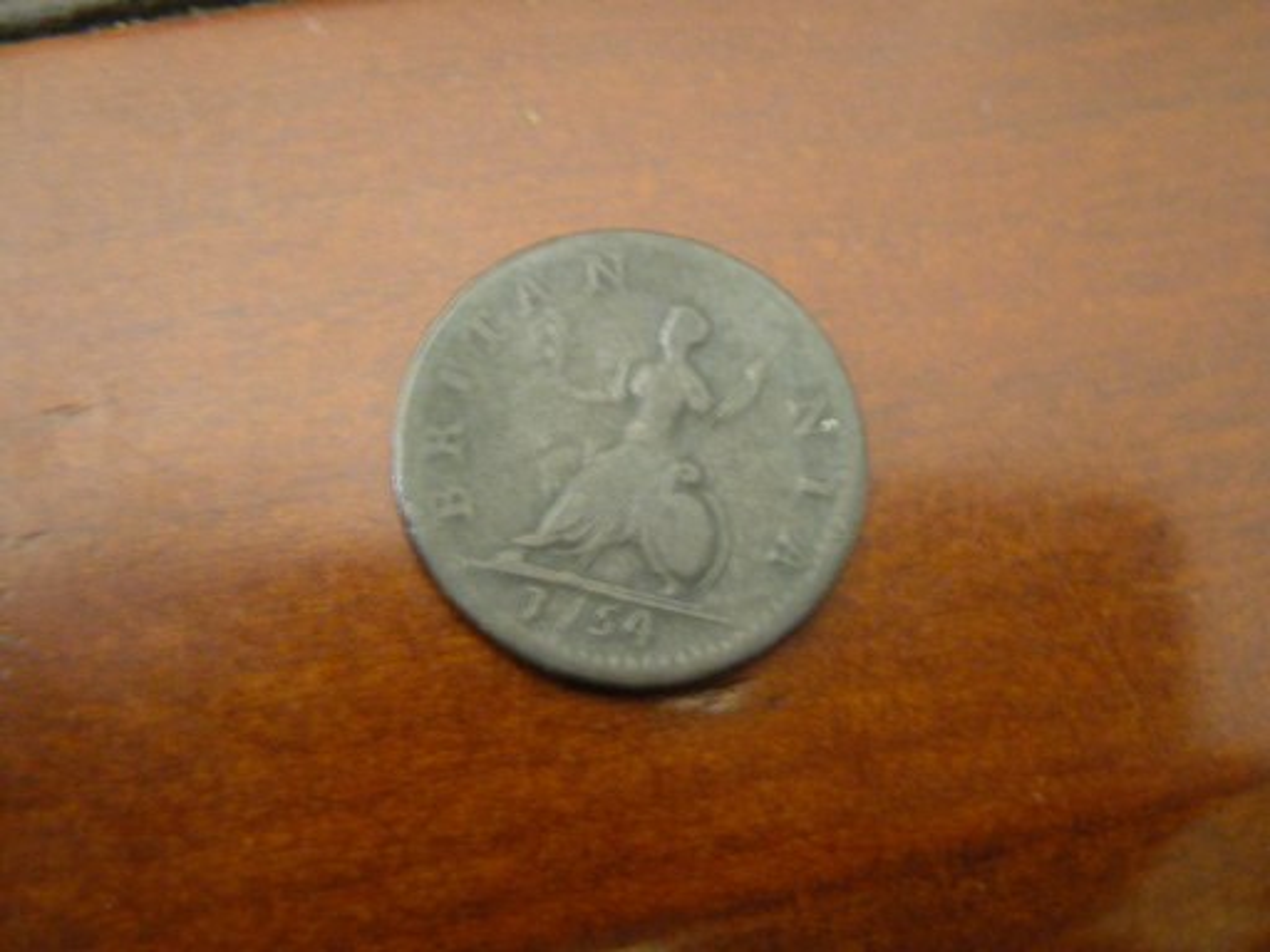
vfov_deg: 29.1
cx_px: 635
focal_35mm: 50
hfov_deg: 38.2
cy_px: 476
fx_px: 1834
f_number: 3
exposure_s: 1/3.1
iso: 400
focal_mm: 12.7
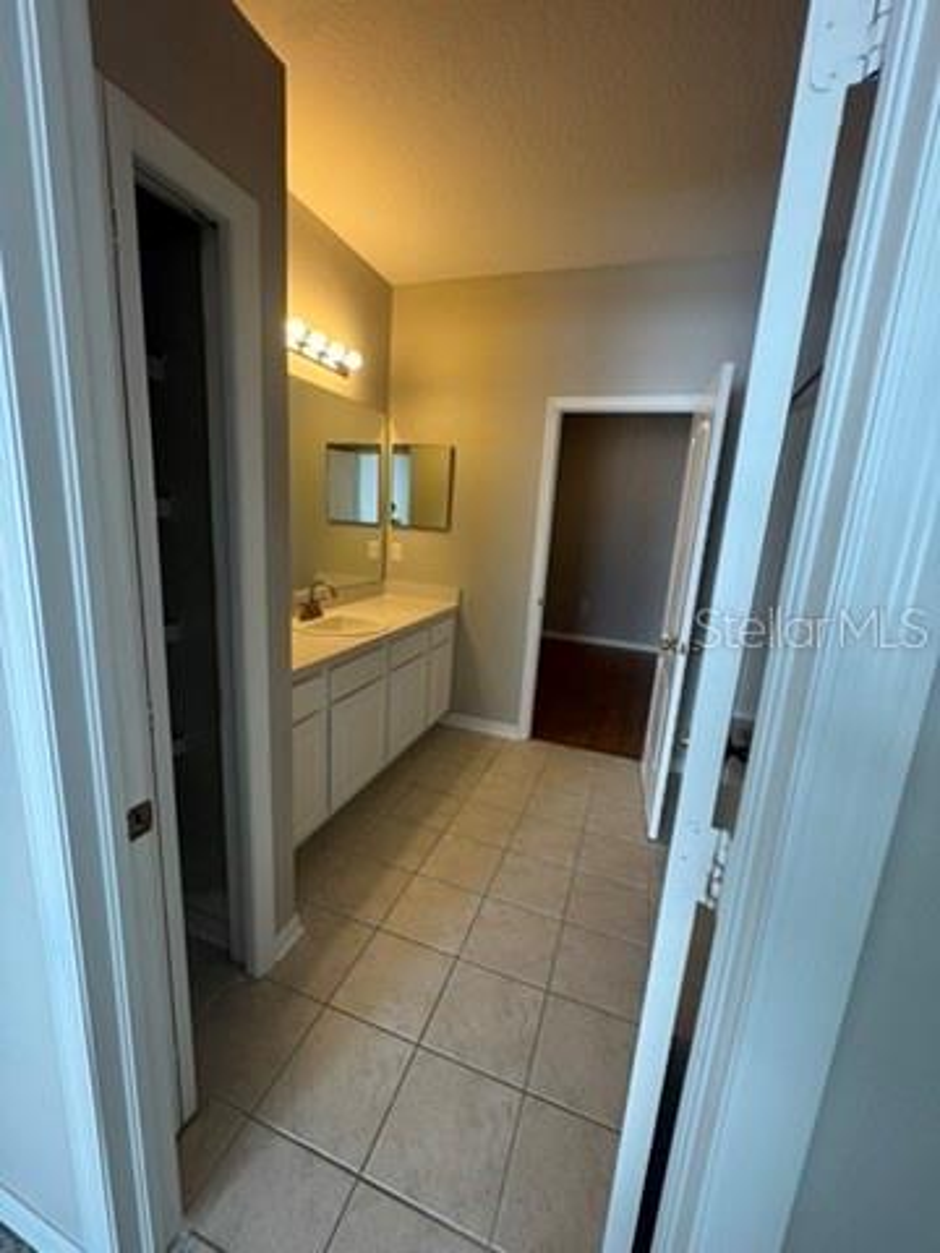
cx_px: 470
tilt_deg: -11.8
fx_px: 507
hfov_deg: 85.7
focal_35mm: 14
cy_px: 626
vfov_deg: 102.1
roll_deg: -2.8
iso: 200
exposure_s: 1/120
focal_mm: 2.22
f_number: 2.2
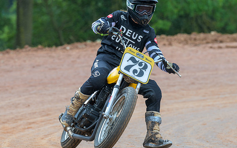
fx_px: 2492
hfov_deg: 5.4
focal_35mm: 386
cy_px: 80
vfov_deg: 3.4
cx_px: 130
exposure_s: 1/400
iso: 360
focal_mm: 200
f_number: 4
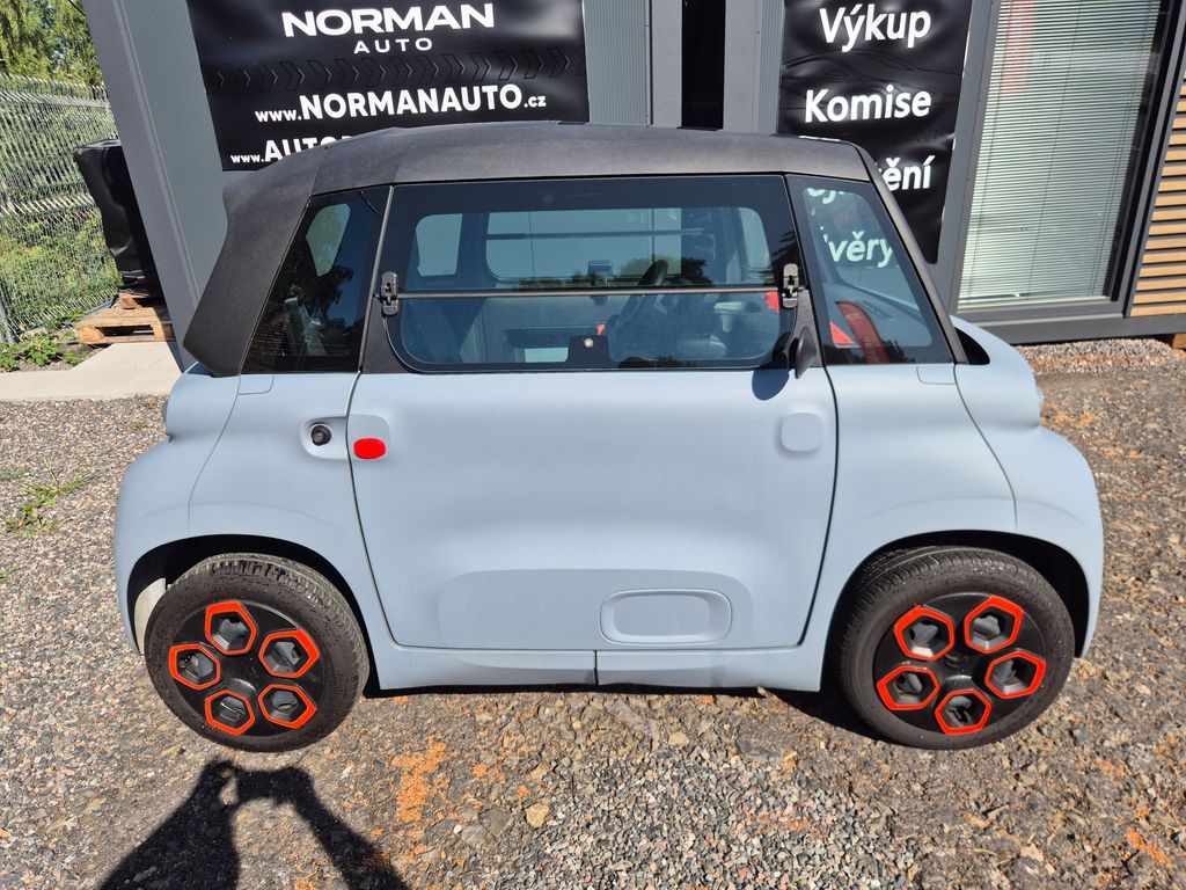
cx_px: 593
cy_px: 445
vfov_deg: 58.9
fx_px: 788
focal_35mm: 23
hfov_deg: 73.9
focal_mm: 5.4
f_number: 1.8
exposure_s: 1/1628
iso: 25
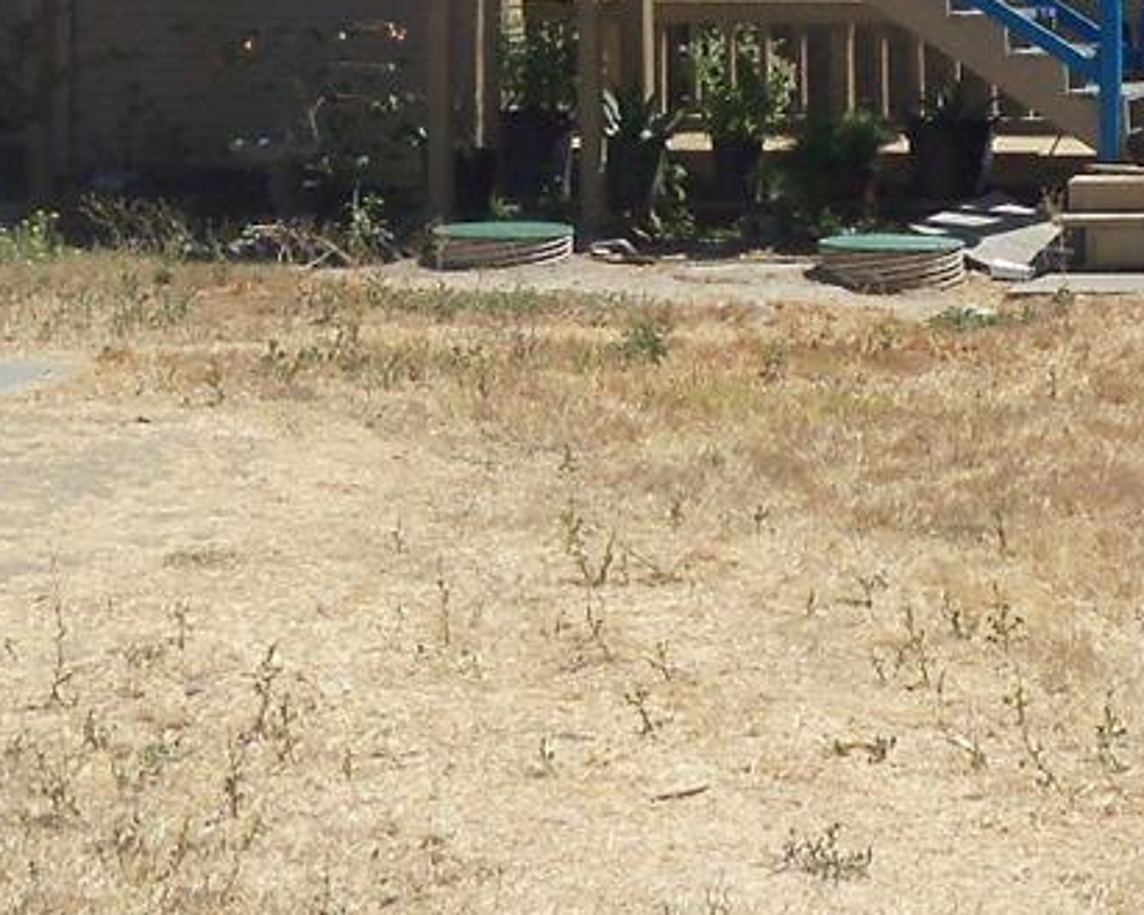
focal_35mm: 121
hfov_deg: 15.9
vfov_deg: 12.2
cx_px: 757
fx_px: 4098
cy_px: -445
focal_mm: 5.7
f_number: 8.8
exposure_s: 1/200
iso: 80
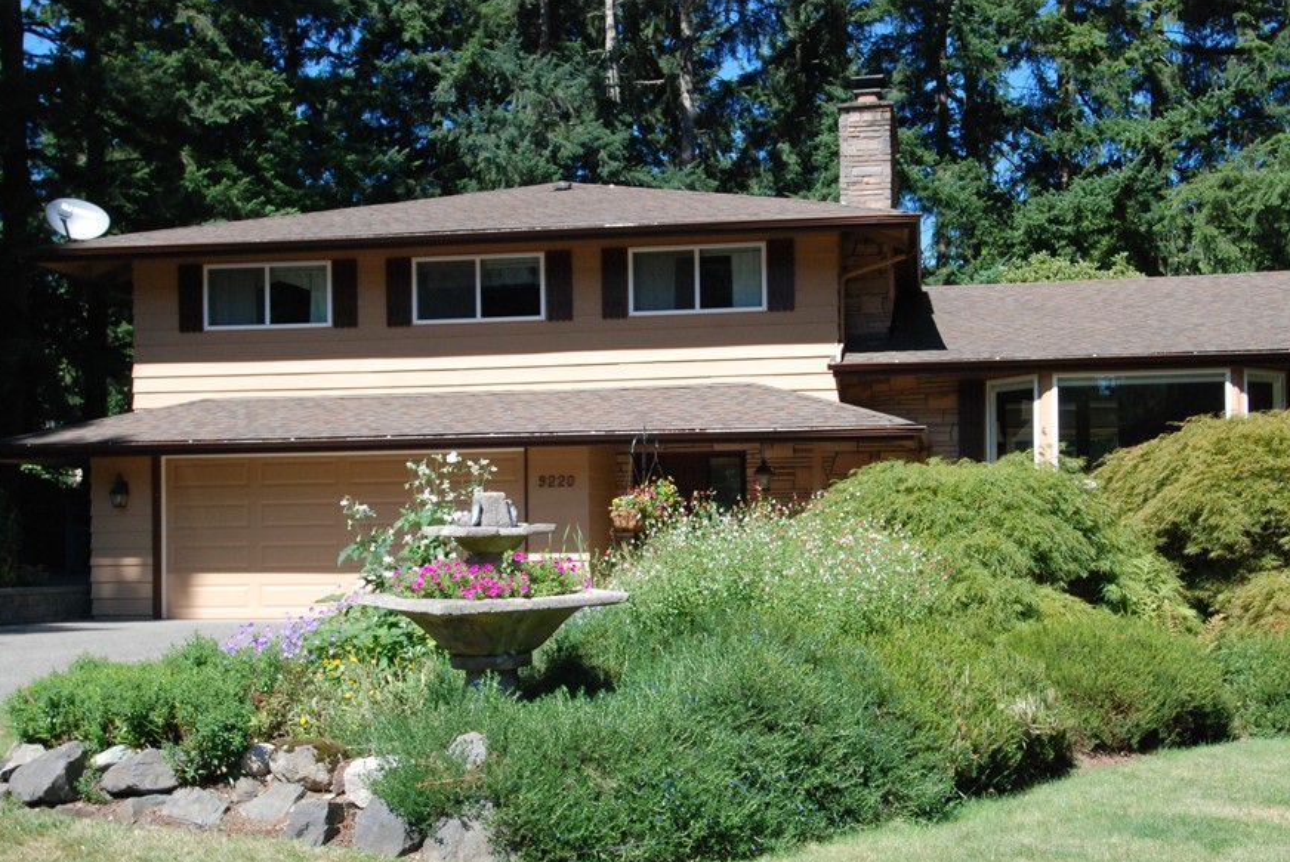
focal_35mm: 41
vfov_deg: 32.6
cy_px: 531
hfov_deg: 47.3
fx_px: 1470
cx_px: 720
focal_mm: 22
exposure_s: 1/400
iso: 640
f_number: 10
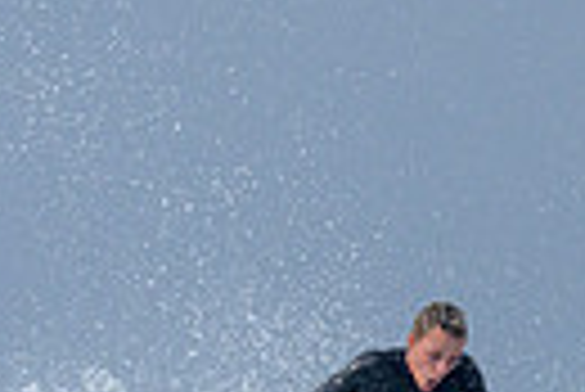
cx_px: 189
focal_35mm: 2145
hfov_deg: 1.0
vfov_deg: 0.6
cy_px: 867
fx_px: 34895
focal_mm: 480
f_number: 10
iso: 900
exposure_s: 1/2000
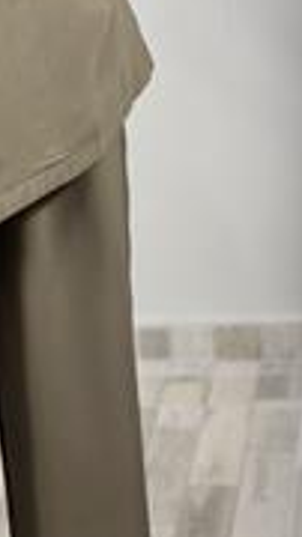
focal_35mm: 120
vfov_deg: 17.9
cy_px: 243
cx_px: -90
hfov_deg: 9.9
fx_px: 1712
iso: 125
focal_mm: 6.86
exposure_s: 1/100
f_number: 1.78
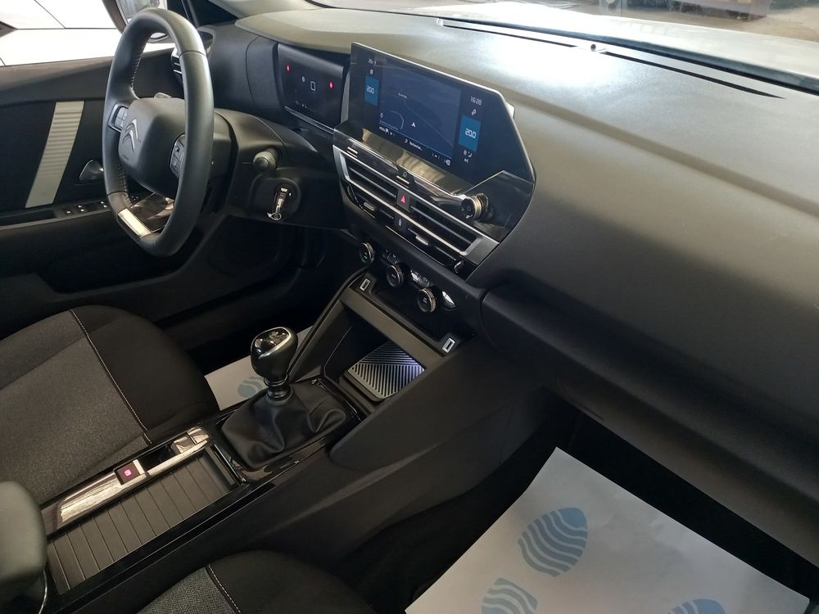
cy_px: 307
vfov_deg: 54.9
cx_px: 410
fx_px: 591
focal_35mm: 25
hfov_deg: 69.4
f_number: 2
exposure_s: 1/24
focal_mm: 4.6
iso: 400
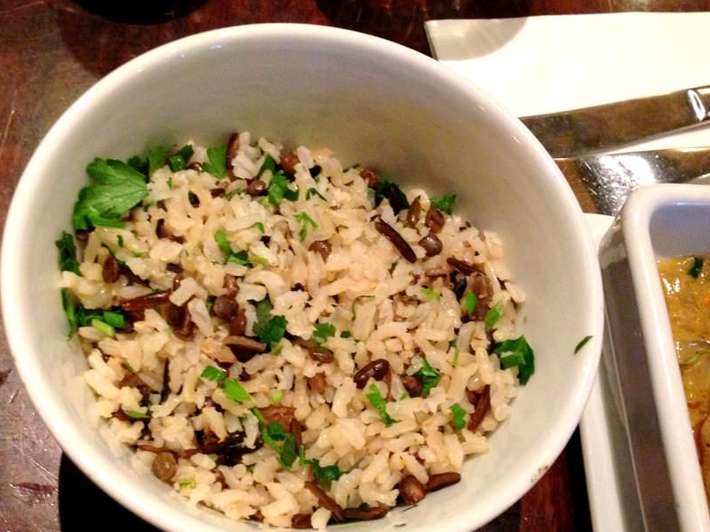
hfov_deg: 44.8
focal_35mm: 42
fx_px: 861
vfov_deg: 34.2
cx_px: 320
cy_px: 319
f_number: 2.4
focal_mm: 4.13
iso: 500
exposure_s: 1/15
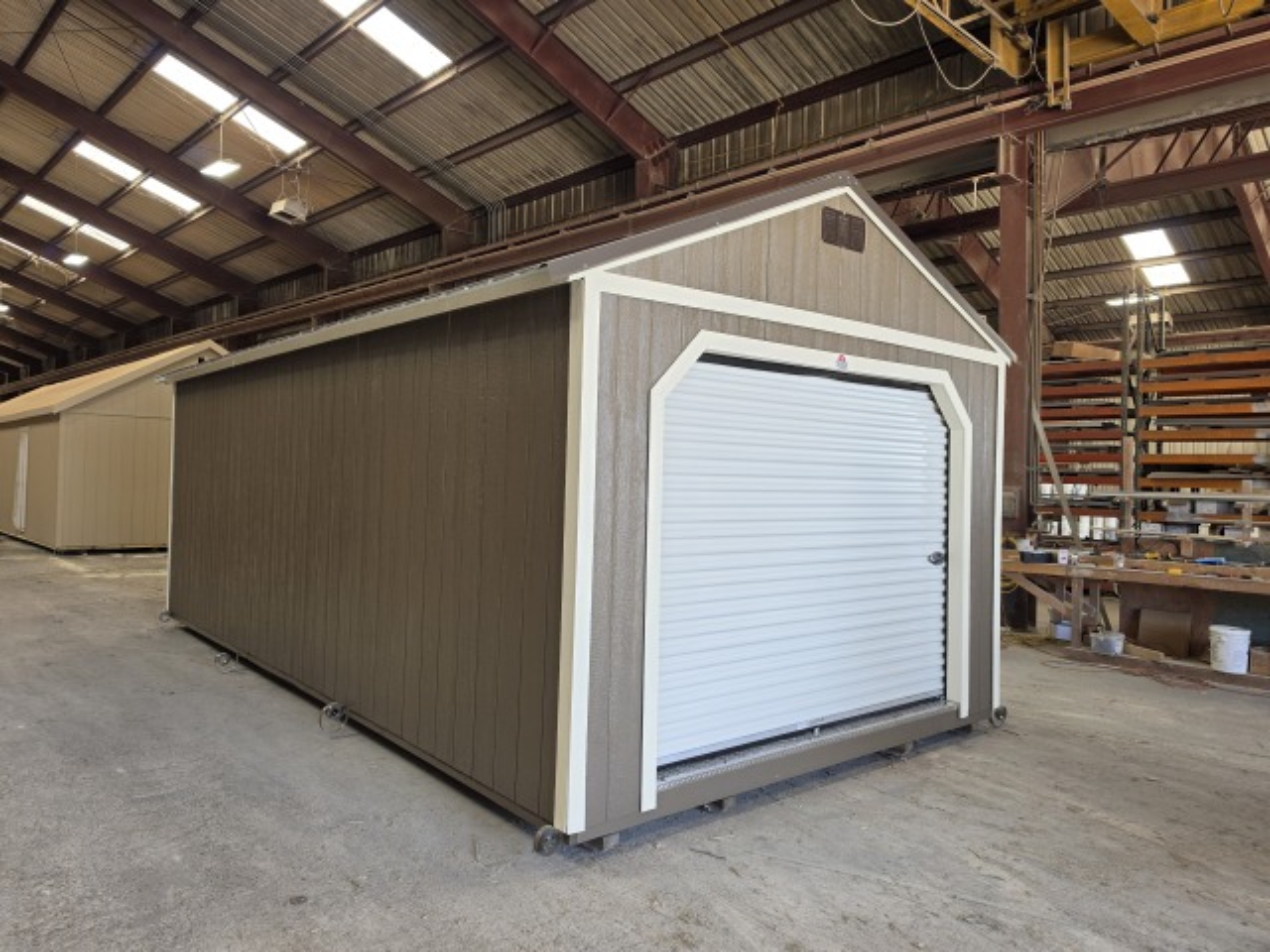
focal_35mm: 23
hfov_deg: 73.9
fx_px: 844
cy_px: 476
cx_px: 635
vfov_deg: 58.9
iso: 40
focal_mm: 6.5
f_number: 1.4
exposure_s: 1/180
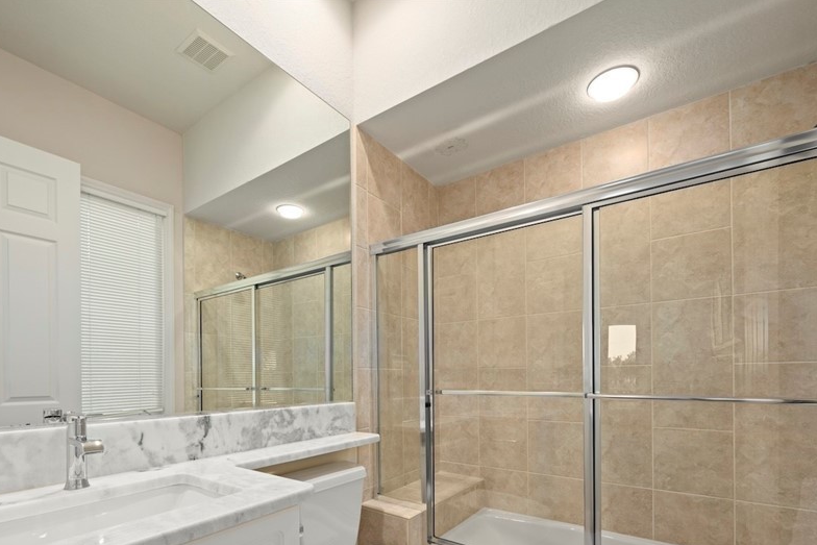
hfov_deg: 90.0
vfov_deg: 65.2
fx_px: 409
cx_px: 401
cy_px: 374
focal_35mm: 18
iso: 160
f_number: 10
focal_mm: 13
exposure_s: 3.2
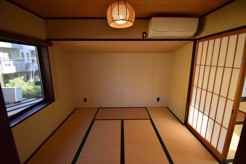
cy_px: 82
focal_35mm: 15
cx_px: 123
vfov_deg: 77.4
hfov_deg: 100.4
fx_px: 103
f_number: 5.6
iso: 1600
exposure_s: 1/750
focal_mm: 10
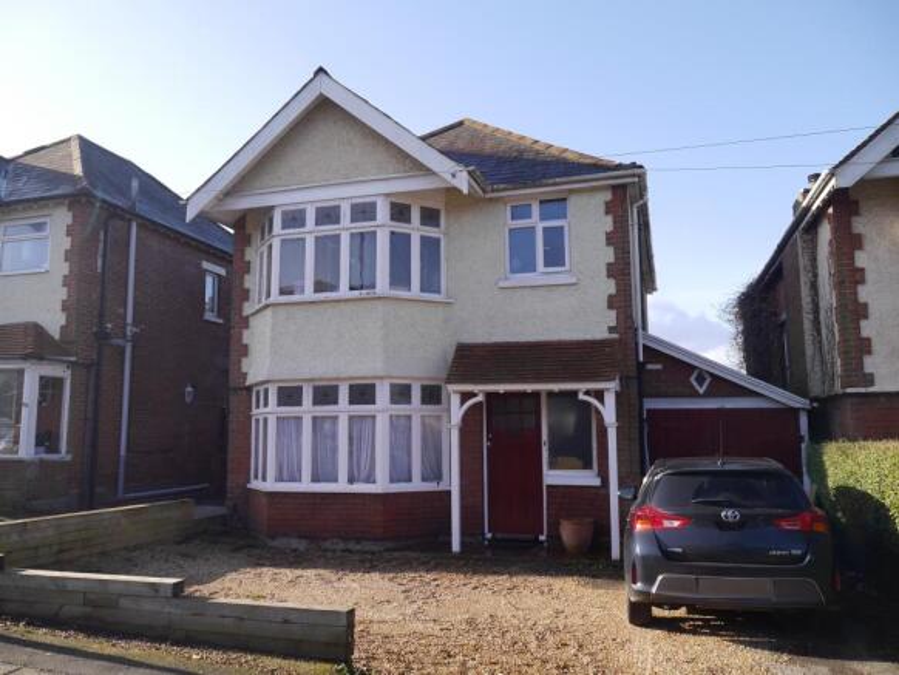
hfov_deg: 63.4
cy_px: 338
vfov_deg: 49.8
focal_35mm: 28
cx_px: 450
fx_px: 727
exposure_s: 1/250
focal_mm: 14
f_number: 5.6
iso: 160
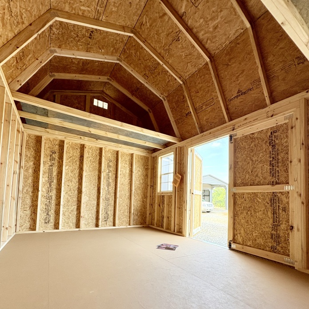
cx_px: 153
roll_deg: -1.0
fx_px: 172
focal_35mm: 17
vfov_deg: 82.6
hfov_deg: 84.0
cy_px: 191
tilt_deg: +2.3
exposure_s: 1/137
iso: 80
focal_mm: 2.22
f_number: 2.2
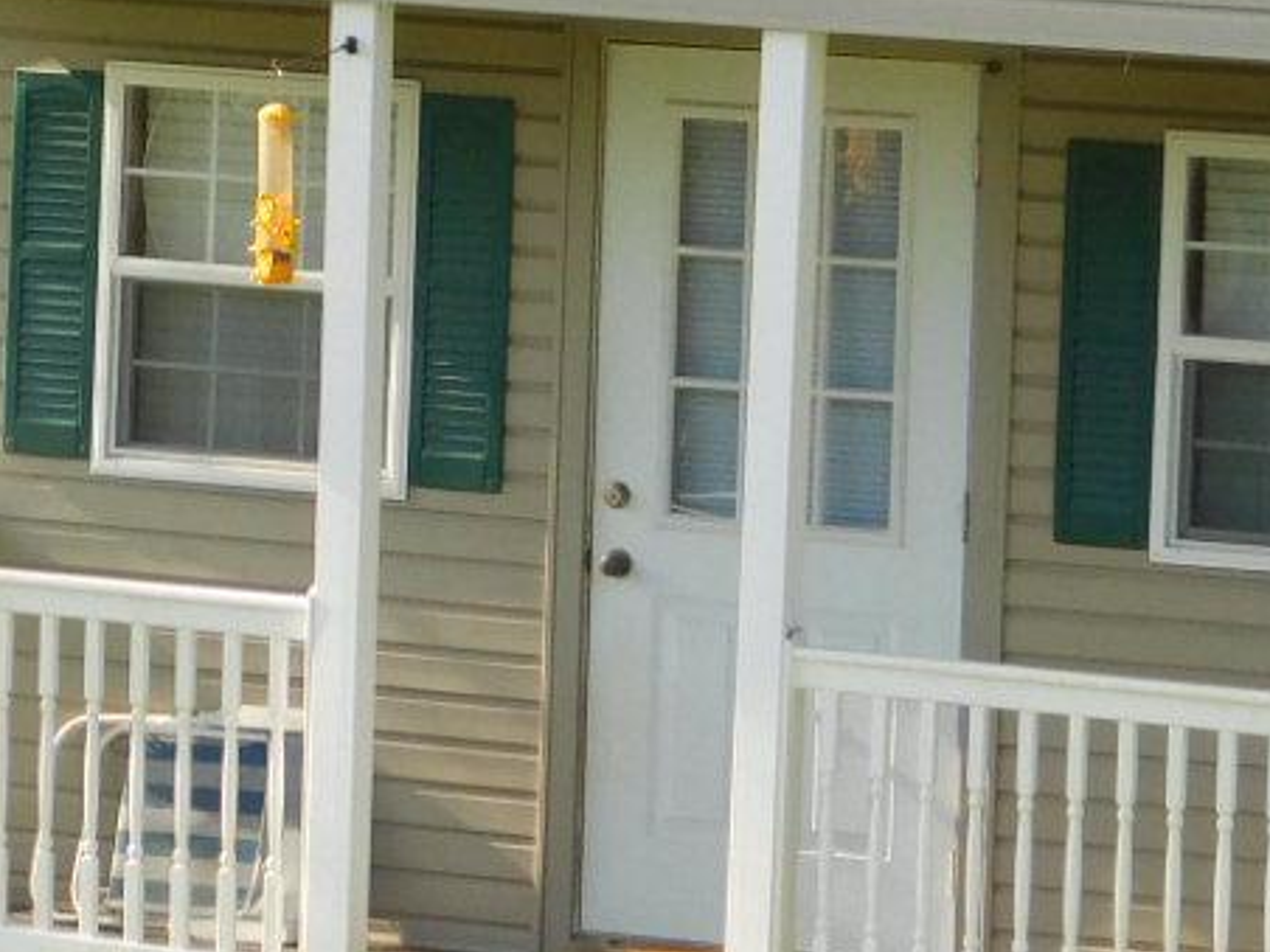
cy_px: 216
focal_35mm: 283
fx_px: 10383
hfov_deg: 7.0
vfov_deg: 5.2
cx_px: 264
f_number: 4.4
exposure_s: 1/250
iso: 125
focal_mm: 14.2
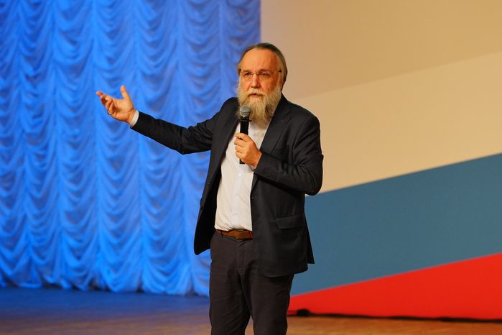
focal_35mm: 300
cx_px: 251
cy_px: 168
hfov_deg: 6.9
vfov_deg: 4.6
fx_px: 4183
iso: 2000
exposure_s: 1/320
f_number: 4.5
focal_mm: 200
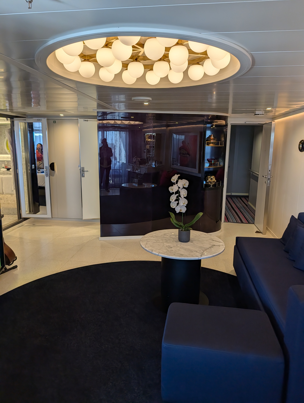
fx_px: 280
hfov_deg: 56.9
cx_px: 152
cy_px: 202
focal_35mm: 24
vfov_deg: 71.5
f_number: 1.68
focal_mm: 6.9
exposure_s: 1/773
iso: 214
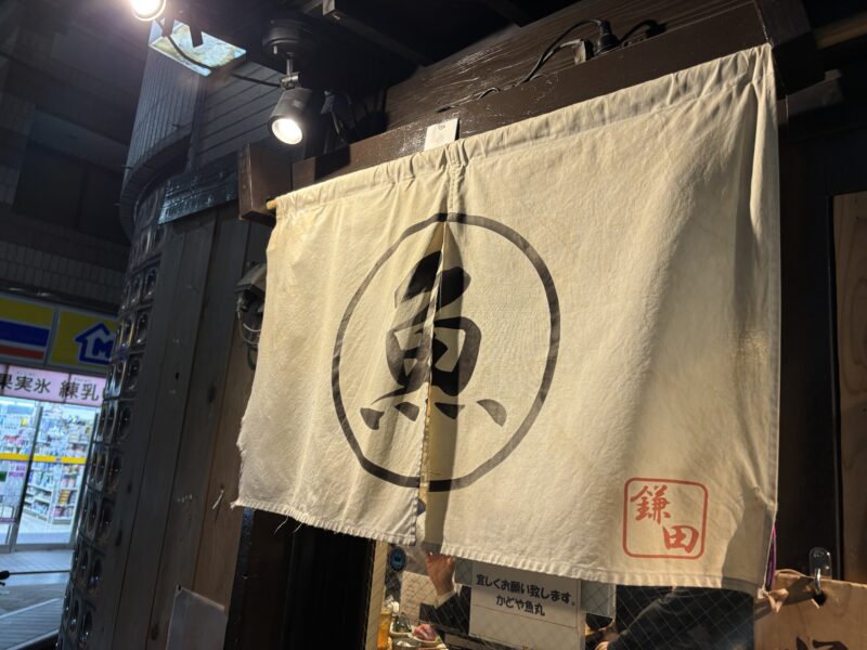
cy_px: 325
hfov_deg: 67.3
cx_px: 434
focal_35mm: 26
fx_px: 651
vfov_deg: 53.1
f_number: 1.6
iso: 100
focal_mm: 5.96
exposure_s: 1/50
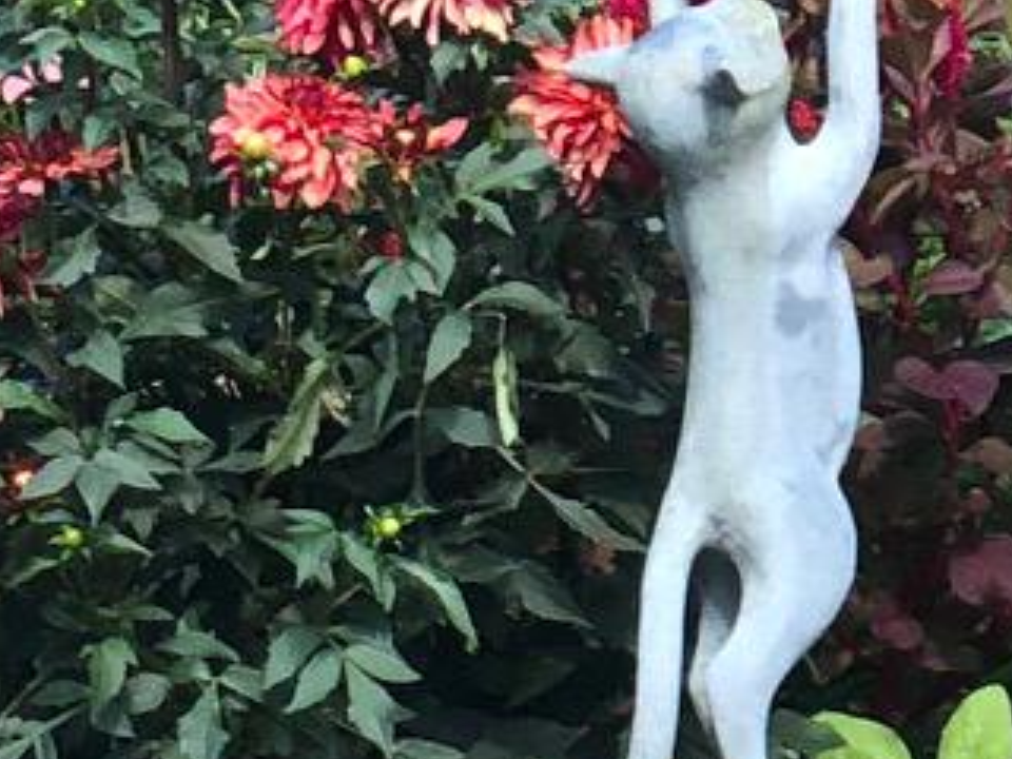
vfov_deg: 4.1
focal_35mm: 359
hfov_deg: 5.5
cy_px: 1426
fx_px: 10495
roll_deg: +1.8
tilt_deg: -8.9
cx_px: -130
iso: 40
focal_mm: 6.6
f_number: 2.8
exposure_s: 1/121
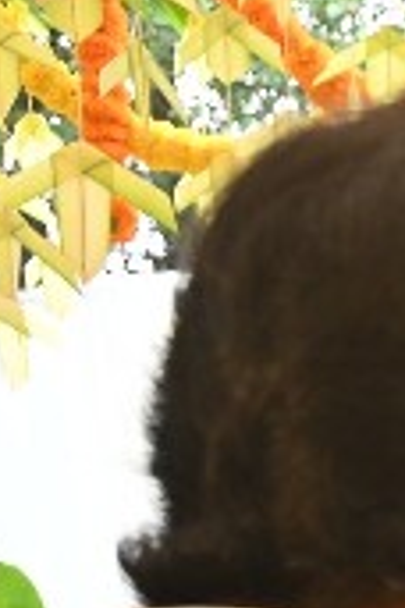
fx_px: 3037
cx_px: 1684
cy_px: 1035
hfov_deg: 6.2
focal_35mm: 180
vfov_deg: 10.8
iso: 800
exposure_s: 1/125
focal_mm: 30
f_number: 5
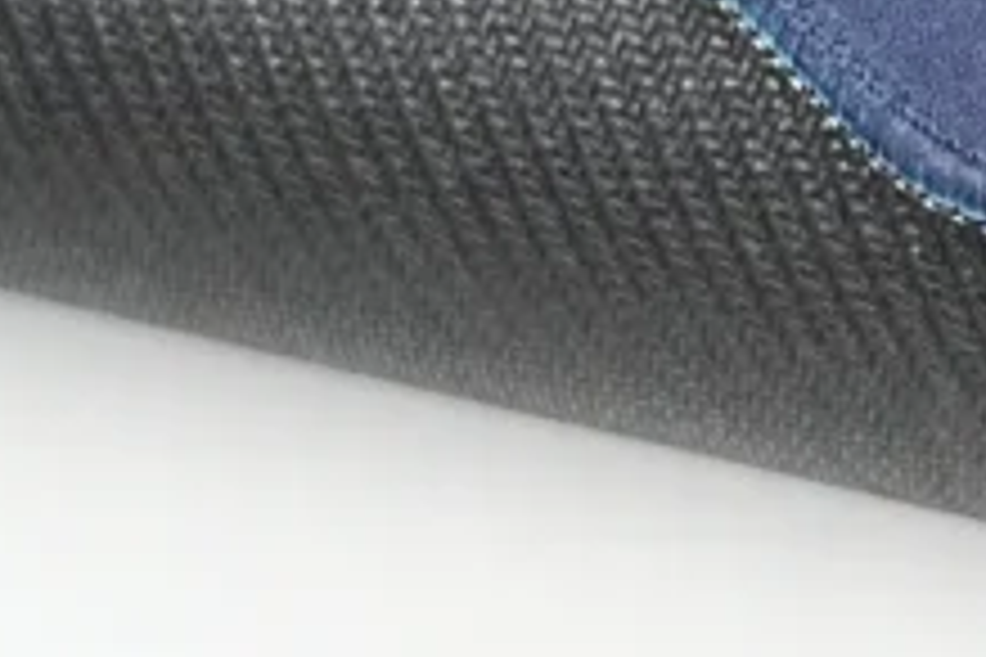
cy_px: -286
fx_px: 6135
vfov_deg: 6.1
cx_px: 1283
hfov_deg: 9.0
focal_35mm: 224
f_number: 4
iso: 1000
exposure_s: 1/50
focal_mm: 49
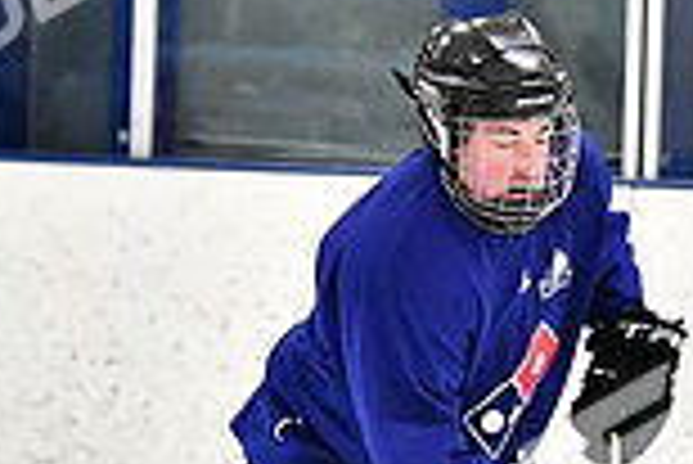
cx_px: 513
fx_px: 11079
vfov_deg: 2.4
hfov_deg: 3.6
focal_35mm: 575
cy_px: 475
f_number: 3.2
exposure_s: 1/1250
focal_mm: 102
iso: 6400
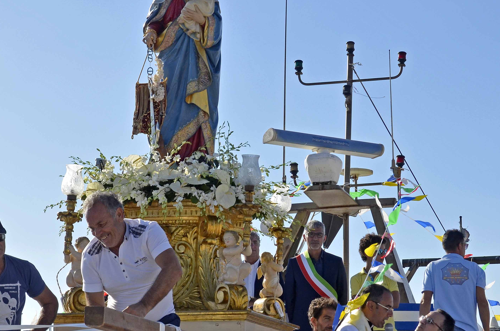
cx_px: 256
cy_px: 201
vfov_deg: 14.5
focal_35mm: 94
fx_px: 1303
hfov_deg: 21.7
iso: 200
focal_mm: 36
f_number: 11
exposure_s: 1/500
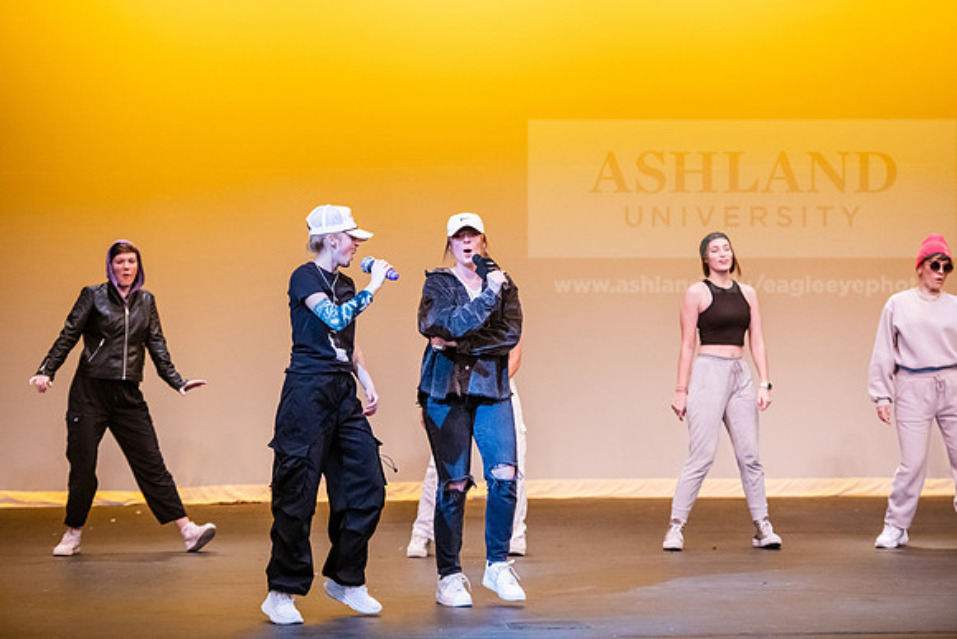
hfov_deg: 16.8
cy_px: 320
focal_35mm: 122
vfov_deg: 11.2
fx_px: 3244
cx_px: 478
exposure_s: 1/250
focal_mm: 122
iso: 4000
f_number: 3.2
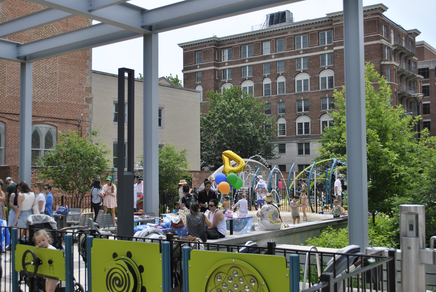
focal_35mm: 44
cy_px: 146
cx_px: 218
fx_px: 527
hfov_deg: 44.9
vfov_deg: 30.9
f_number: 5
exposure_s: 1/640
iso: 100
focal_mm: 29
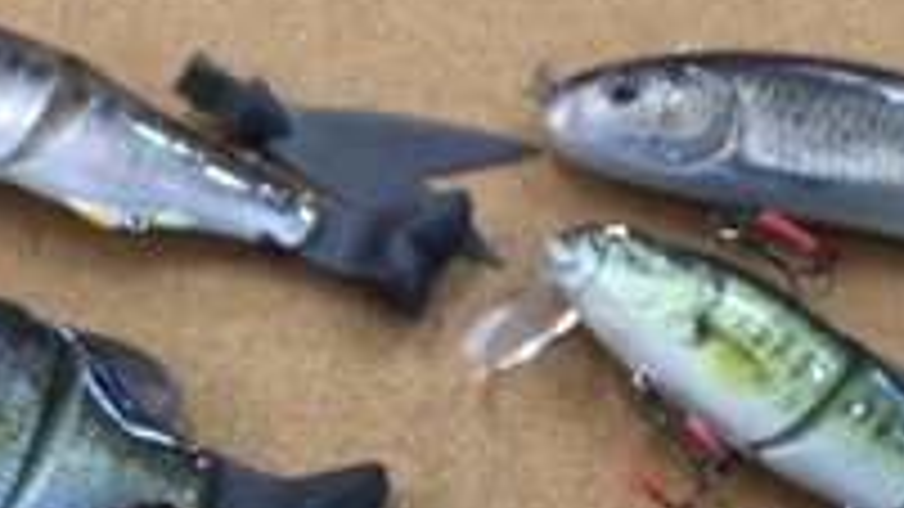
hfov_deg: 21.1
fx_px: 2421
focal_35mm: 101
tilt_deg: -77.7
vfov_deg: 11.3
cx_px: 360
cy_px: 836
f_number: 2.4
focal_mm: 3.3
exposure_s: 1/30
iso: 64
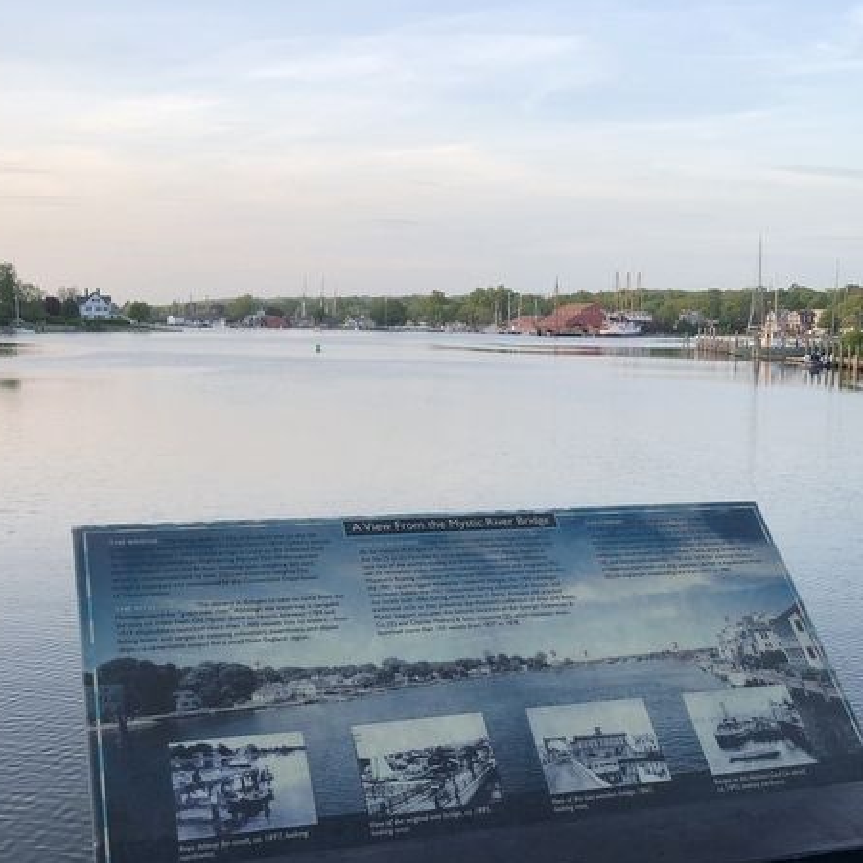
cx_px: 495
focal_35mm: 44
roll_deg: -0.1
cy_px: 525
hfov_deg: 38.3
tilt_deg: -10.3
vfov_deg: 38.2
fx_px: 1241
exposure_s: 1/188
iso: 20
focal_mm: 3.99
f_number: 1.8
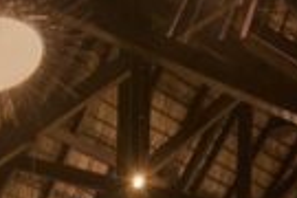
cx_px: -73
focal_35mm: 85
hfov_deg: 21.9
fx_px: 701
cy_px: 580
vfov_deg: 11.0
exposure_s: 1/1.25
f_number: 11
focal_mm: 14
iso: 200
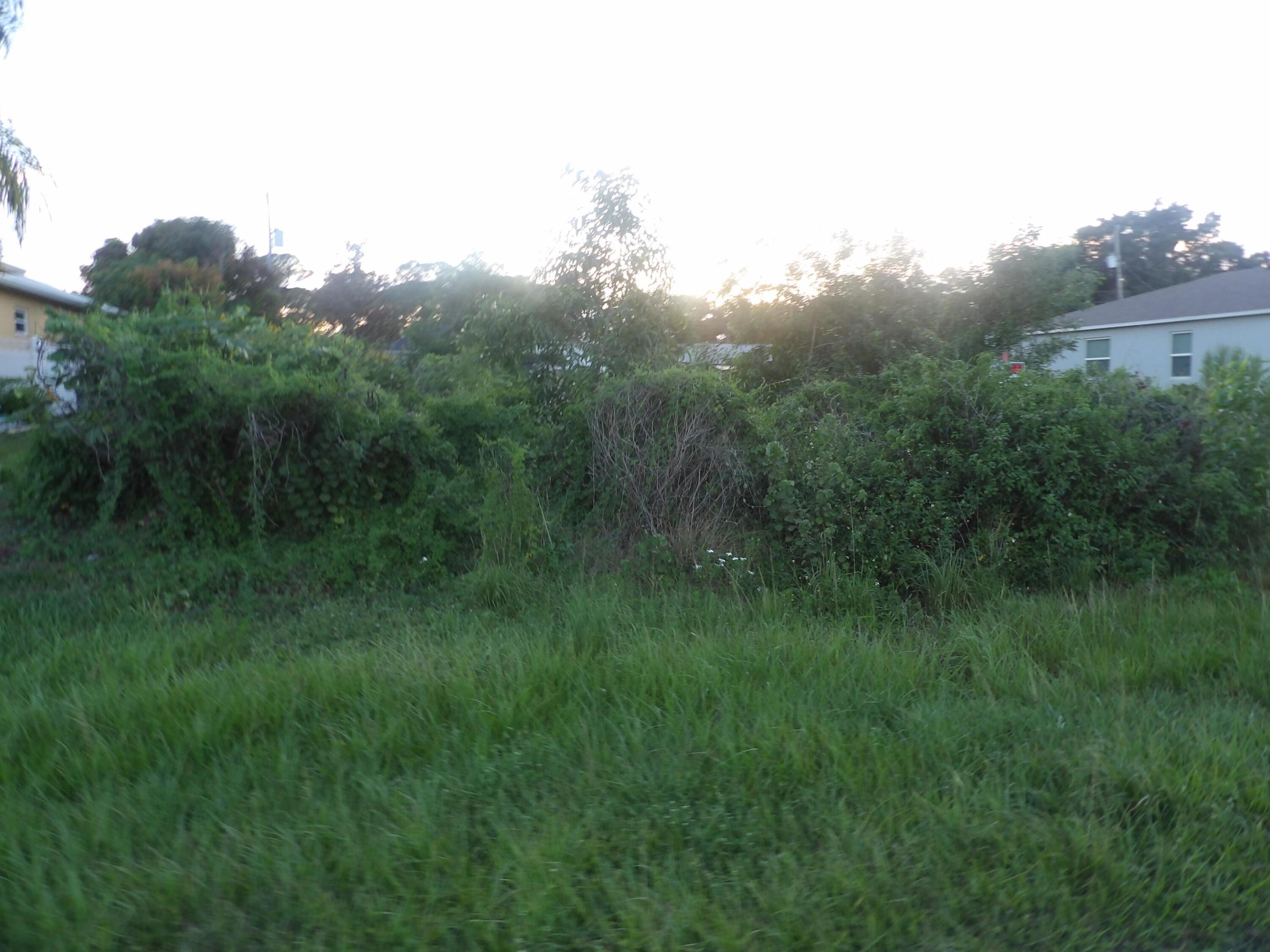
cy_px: 476
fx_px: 881
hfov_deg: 71.6
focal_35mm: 24
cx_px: 635
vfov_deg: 56.8
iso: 100
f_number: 3.2
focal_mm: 4.3
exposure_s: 1/40
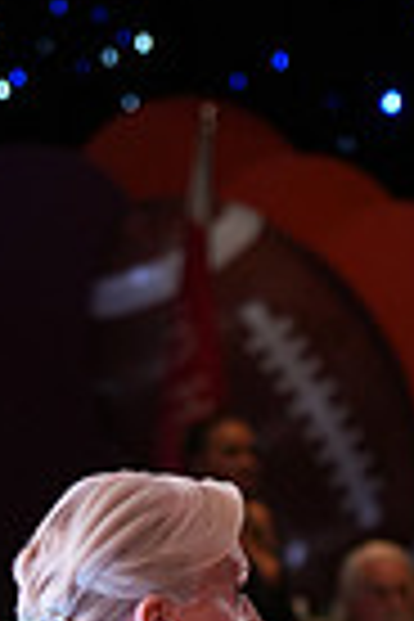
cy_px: 1089
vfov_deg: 4.6
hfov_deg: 3.1
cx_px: 227
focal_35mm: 441
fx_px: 7607
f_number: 4
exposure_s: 1/500
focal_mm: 105
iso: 1600
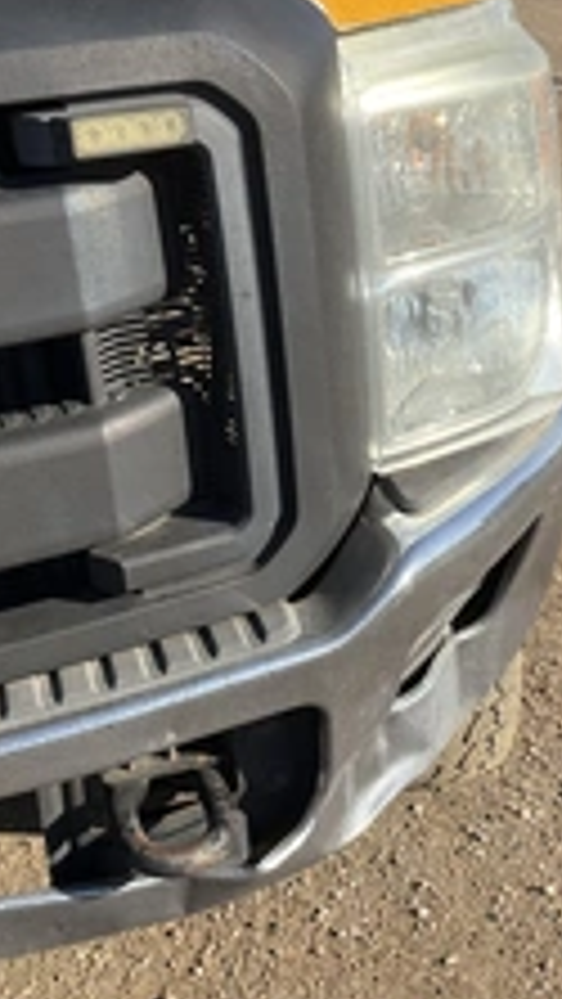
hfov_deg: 21.1
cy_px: 554
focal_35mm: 57
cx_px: 306
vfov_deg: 36.6
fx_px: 1509
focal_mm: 3
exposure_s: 1/749
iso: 25
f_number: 1.8
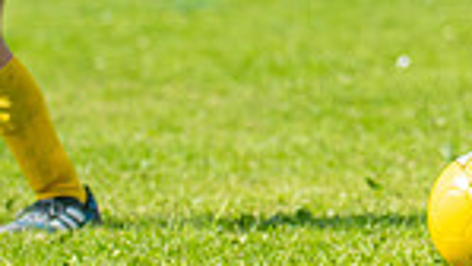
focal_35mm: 644
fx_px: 8064
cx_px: 827
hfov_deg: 3.3
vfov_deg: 1.9
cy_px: -325
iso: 250
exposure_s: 1/2500
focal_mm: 105
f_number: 3.2
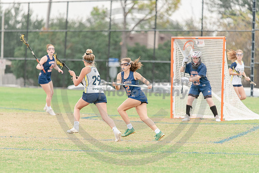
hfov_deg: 7.7
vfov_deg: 5.2
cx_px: 132
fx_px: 1918
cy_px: 87
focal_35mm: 267
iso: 450
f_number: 2.8
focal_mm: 200
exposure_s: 1/1250
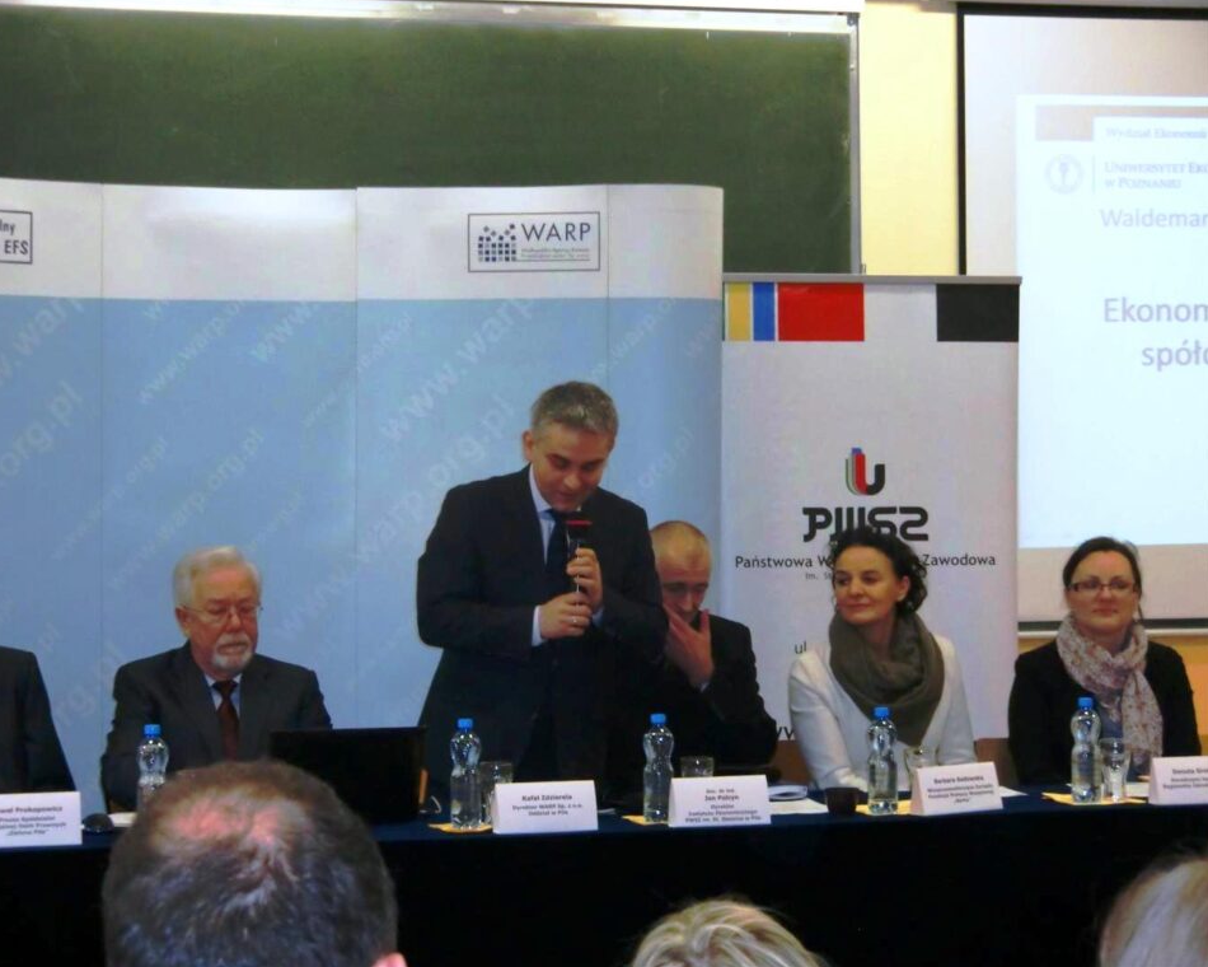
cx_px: 562
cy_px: 480
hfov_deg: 23.8
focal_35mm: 80
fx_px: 2860
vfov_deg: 19.2
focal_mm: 13.6
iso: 400
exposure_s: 1/60
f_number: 4.6
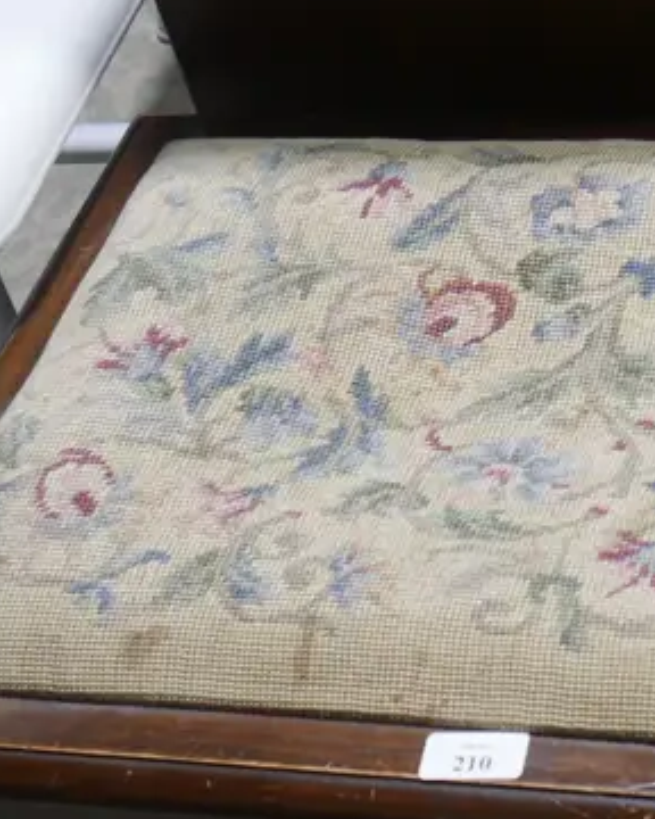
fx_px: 2423
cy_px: 792
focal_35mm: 100
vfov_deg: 18.7
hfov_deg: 14.9
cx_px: 780
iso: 320
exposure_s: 1/60
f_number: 4
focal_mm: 18
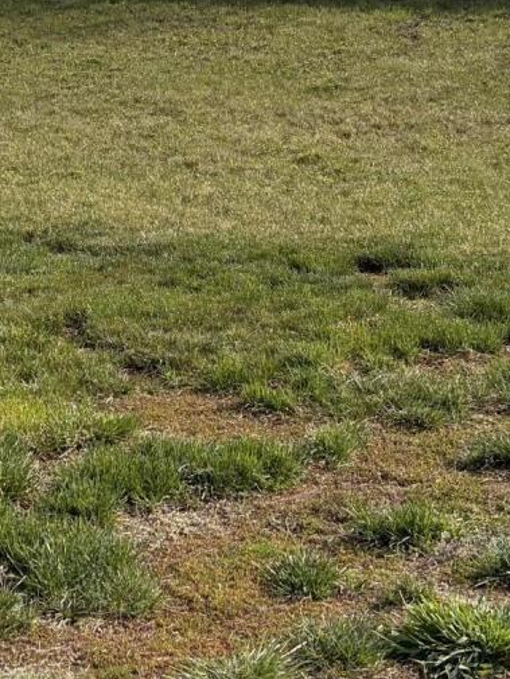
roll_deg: +1.9
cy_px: 69
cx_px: 104
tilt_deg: -6.3
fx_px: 2022
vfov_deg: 18.8
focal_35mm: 103
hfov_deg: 14.3
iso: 64
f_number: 1.6
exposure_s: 1/5348
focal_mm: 5.96
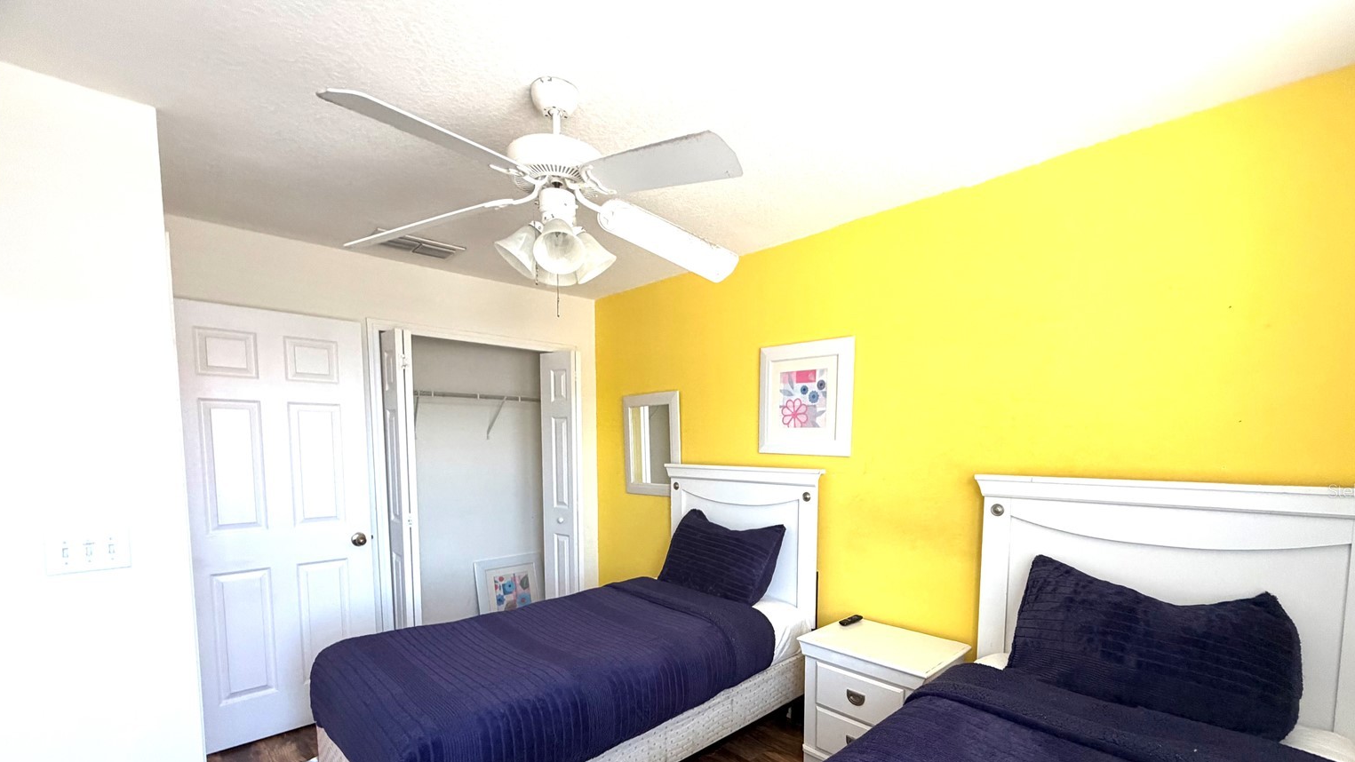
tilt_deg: -5.4
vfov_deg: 65.8
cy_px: 490
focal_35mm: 16
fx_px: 575
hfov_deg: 99.3
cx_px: 701
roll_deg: +0.1
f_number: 2.2
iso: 320
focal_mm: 2.22
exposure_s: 1/110
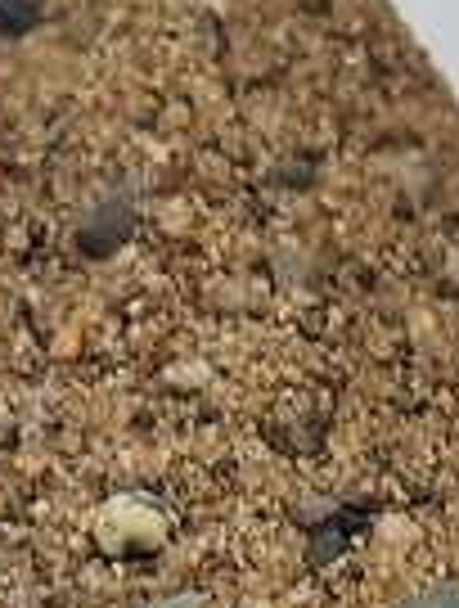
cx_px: 441
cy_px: 851
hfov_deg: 8.5
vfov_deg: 11.0
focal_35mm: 174
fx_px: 3062
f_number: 1.8
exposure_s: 1/60
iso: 50
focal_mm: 5.54
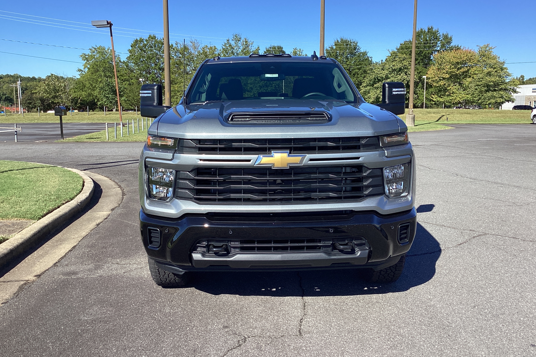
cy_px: 170
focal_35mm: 33
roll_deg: -0.2
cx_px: 273
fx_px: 491
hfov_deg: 57.2
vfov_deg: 40.0
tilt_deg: -6.6
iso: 25
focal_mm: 3.3
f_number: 2.4
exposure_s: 1/926
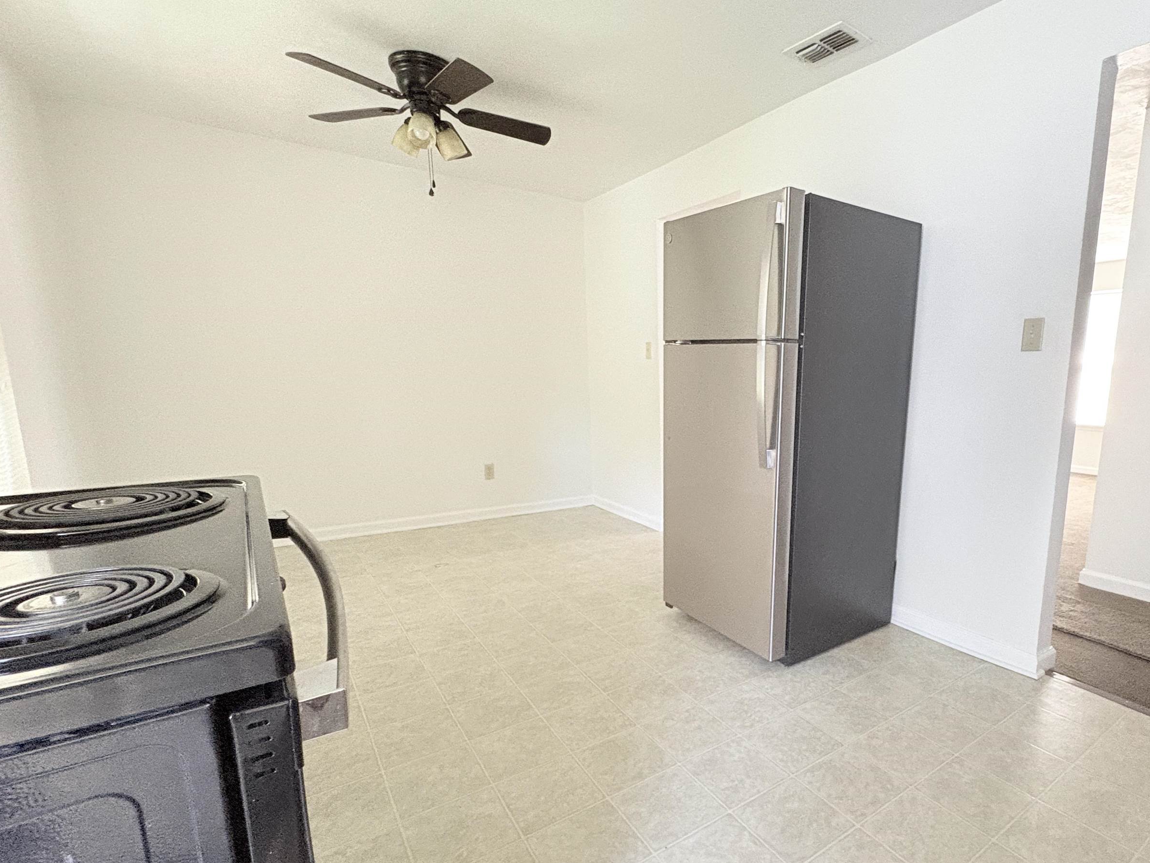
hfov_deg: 86.3
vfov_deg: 71.4
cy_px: 477
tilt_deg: -10.0
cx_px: 706
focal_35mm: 18
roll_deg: +0.5
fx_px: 598
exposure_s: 1/60
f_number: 2.2
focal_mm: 2.22
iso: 640
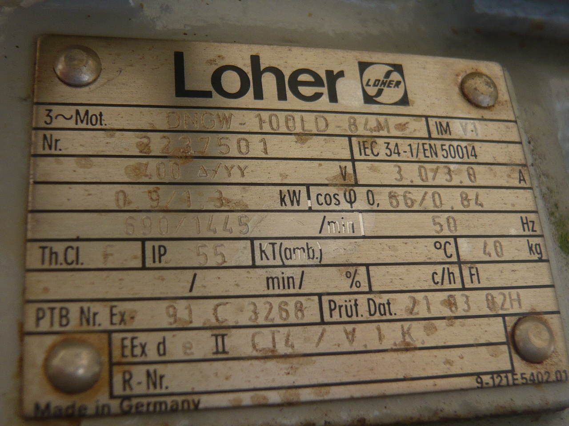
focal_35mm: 40
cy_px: 213
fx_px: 657
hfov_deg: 46.8
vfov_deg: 36.0
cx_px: 284
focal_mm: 4.6
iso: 100
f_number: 2.8
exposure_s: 1/80
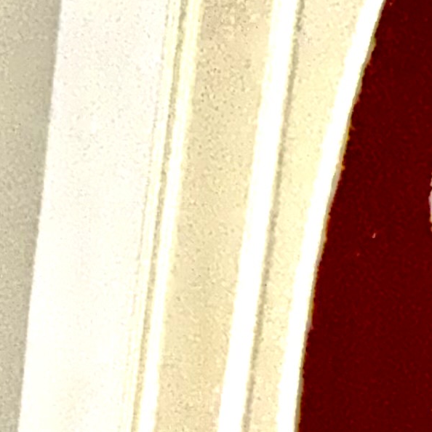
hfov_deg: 13.4
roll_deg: -1.1
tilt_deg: -8.3
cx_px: -678
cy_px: 563
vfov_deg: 19.1
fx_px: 1186
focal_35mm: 84
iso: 1000
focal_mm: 2.22
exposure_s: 1/50
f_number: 2.2
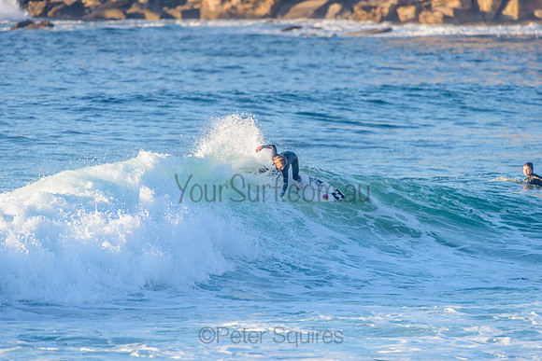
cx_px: 271
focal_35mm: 500
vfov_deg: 2.8
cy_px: 180
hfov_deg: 4.1
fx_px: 7529
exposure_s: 1/1000
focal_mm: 500
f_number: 5.6
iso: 320
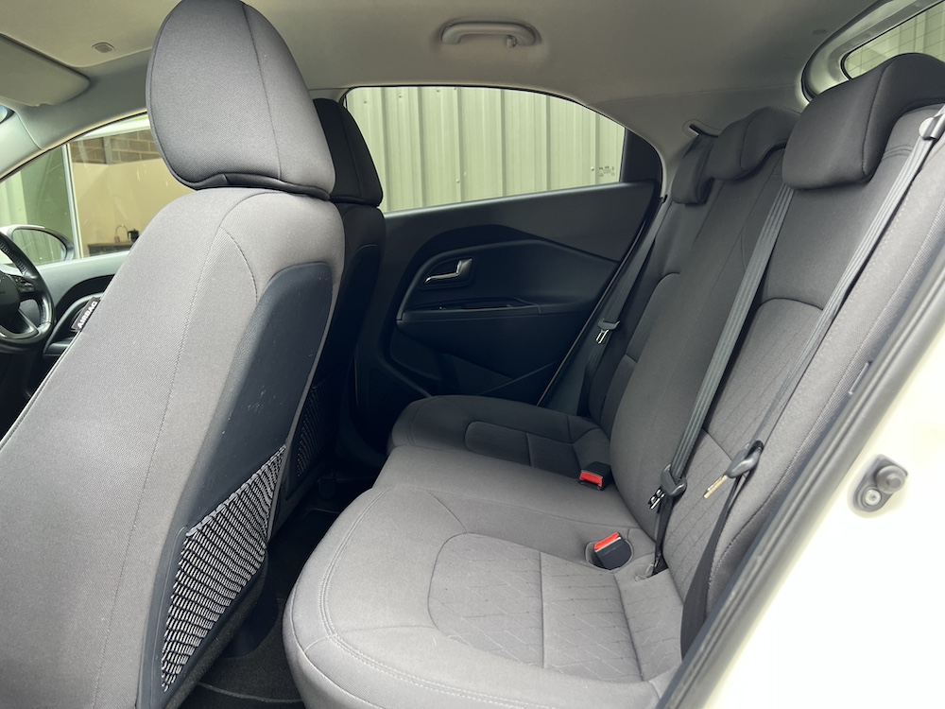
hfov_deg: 67.3
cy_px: 354
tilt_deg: -11.7
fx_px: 710
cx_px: 472
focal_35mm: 26
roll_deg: +2.0
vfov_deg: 53.1
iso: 125
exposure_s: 1/112
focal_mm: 5.7
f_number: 1.5
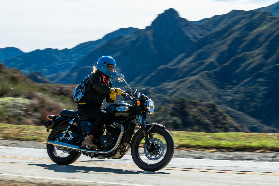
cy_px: 93
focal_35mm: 70
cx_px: 140
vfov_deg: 19.5
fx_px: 542
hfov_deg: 28.8
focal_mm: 70
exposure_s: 1/200
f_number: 13
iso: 200
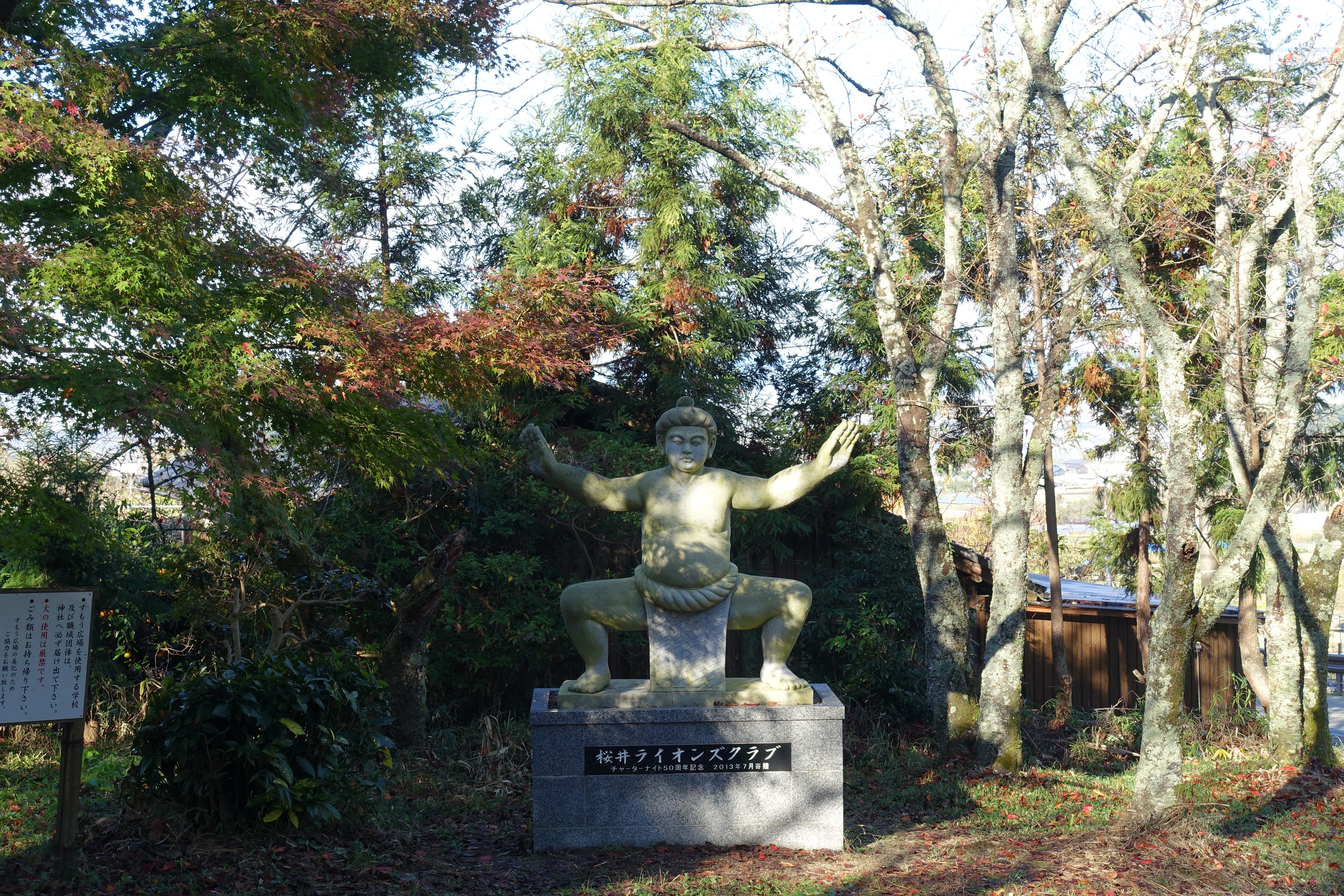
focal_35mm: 53
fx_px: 1979
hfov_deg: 37.5
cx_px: 672
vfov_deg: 25.5
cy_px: 448
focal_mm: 19.48
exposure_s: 1/100
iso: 125
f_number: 5.6
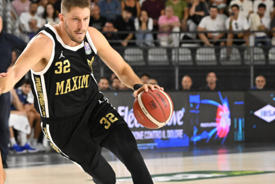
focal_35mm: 247
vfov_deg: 5.6
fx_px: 1887
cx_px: 64
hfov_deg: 8.3
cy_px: 88
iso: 5000
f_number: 4.5
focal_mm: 110
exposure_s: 1/1250
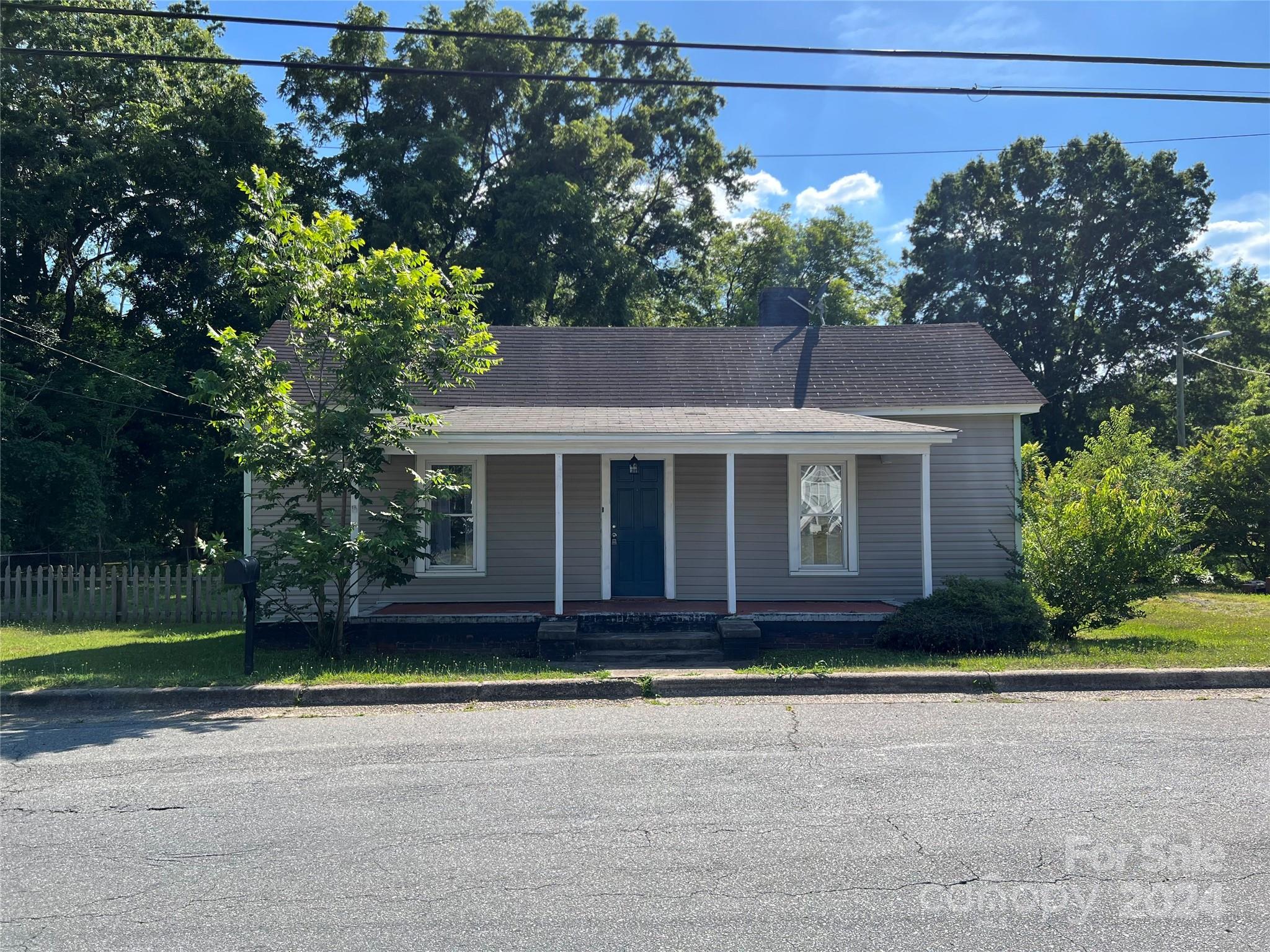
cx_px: 635
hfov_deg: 67.3
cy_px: 476
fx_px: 954
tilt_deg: +0.8
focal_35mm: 26
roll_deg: +0.3
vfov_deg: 53.1
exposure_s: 1/2299
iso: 50
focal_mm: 5.7
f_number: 1.5
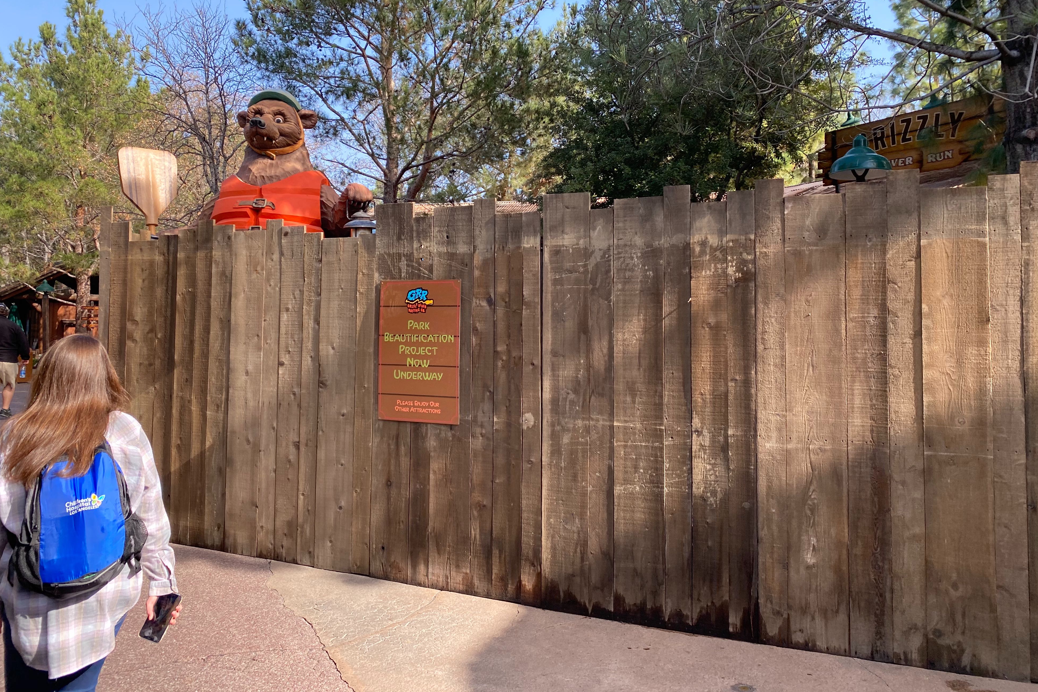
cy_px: 298
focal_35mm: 28
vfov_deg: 46.3
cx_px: 506
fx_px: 807
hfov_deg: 65.5
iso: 32
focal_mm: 4.25
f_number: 1.8
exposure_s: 1/555
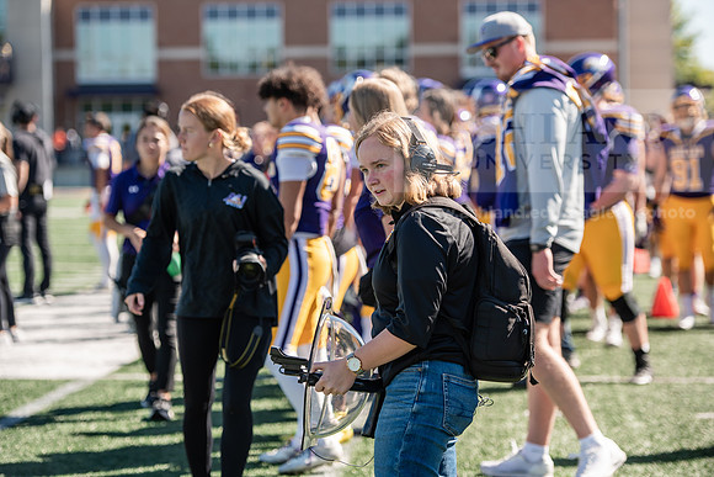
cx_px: 357
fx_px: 2222
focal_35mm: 112
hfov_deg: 18.3
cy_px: 238
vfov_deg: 12.2
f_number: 3.2
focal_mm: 112
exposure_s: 1/800
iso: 125
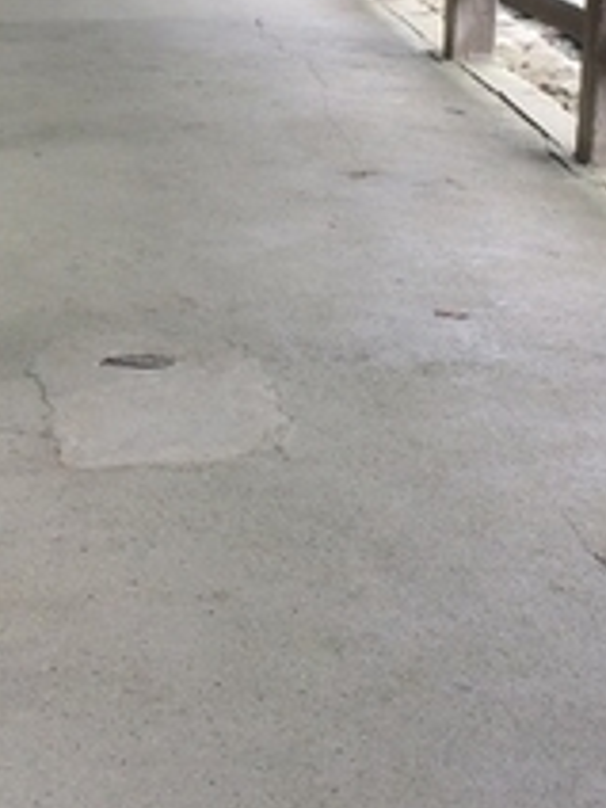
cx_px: 91
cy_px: -76
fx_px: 1914
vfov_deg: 22.5
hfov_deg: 17.8
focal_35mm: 82
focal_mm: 4.15
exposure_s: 1/60
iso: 50
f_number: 2.2
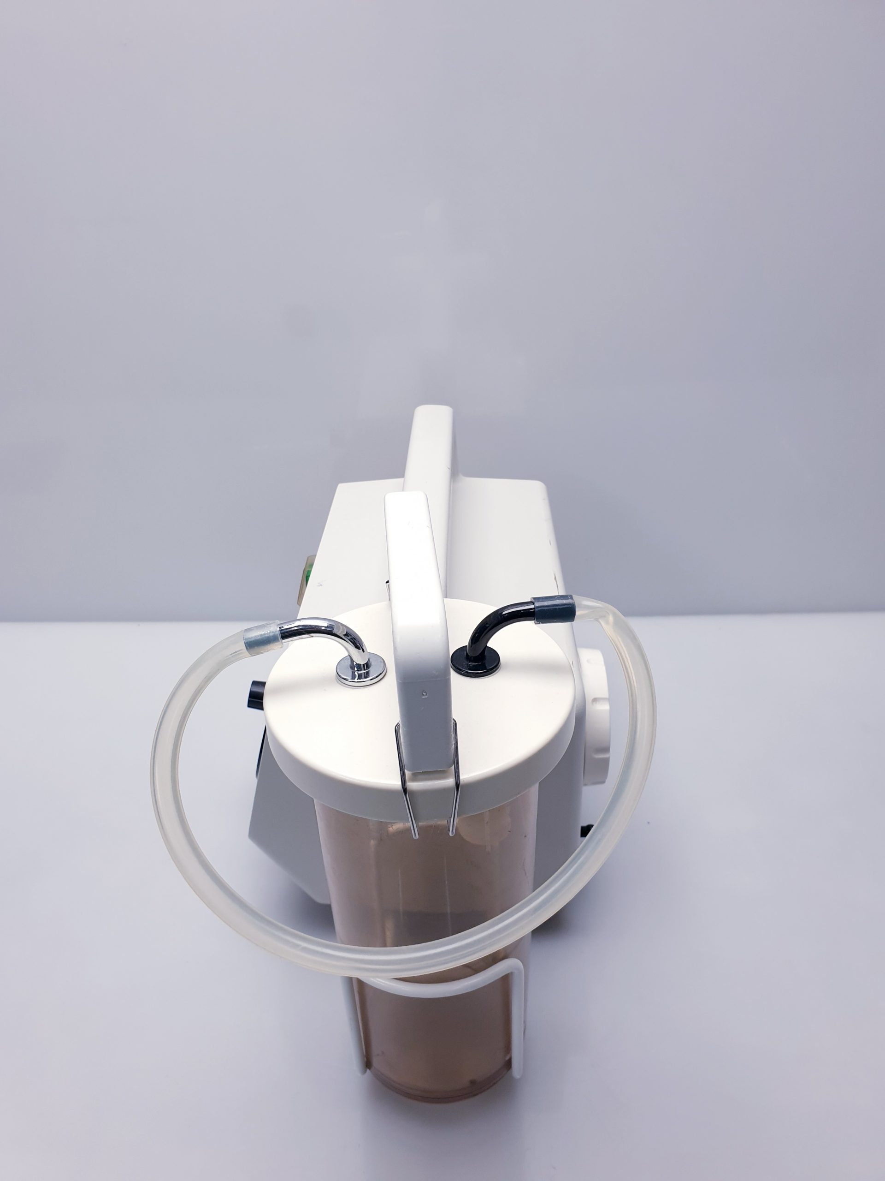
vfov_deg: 67.3
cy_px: 590
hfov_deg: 53.1
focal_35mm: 26
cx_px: 442
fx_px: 886
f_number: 2.4
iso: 64
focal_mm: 4.3
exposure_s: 1/100
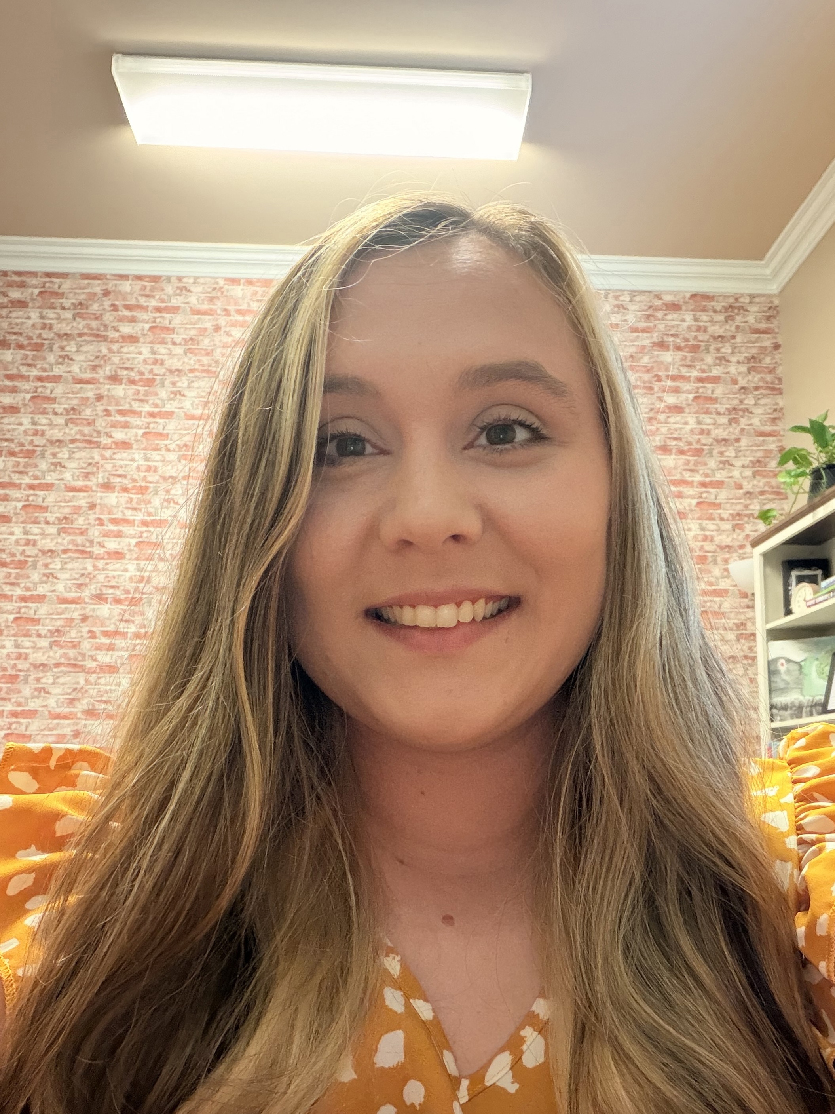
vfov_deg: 60.0
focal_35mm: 30
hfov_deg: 46.8
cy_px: 557
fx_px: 965
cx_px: 418
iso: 640
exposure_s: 1/20
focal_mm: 2.71
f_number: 1.9
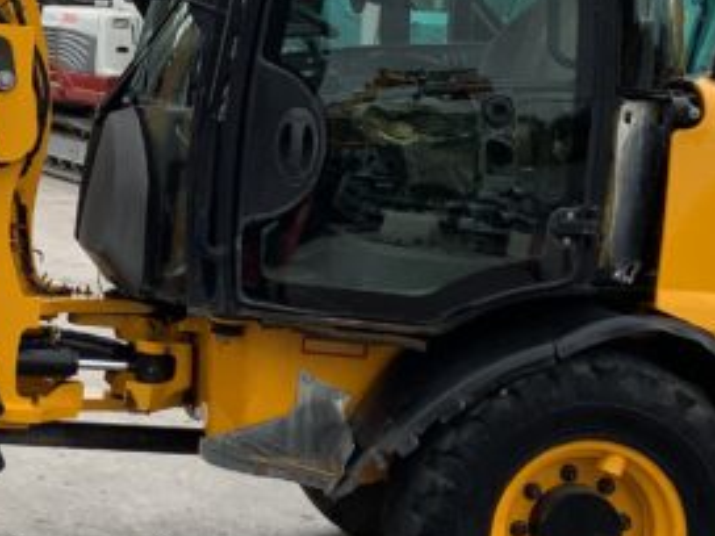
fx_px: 2251
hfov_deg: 17.9
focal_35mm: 109
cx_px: 131
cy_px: 150
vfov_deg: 13.5
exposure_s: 1/842
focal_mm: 3
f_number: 1.8
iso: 16
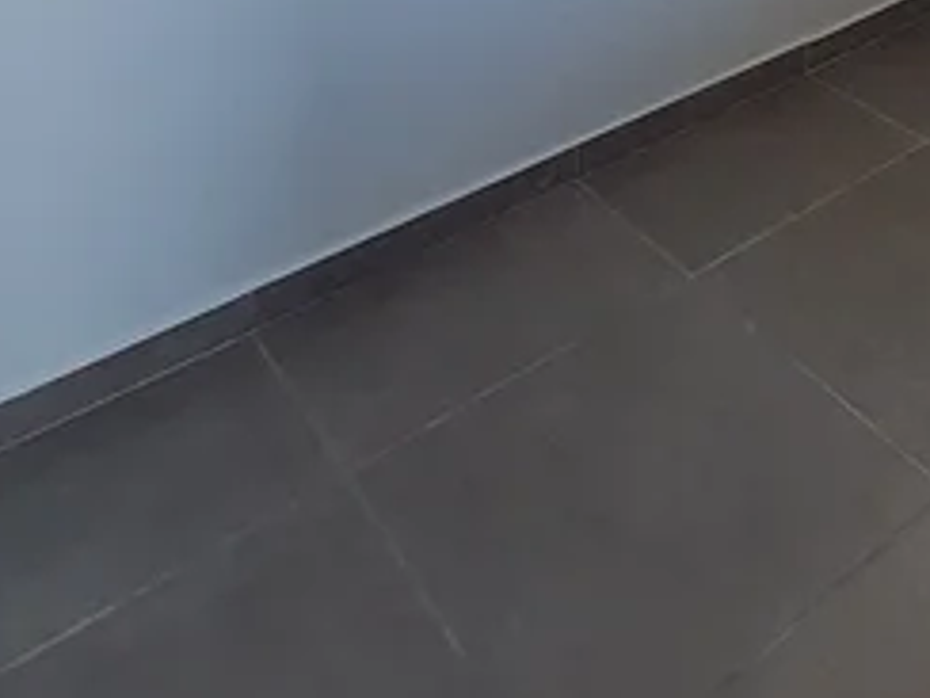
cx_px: 823
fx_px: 1182
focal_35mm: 44
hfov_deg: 40.0
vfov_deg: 23.3
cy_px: -448
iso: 80
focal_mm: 1.74
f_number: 2.2
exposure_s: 1/60
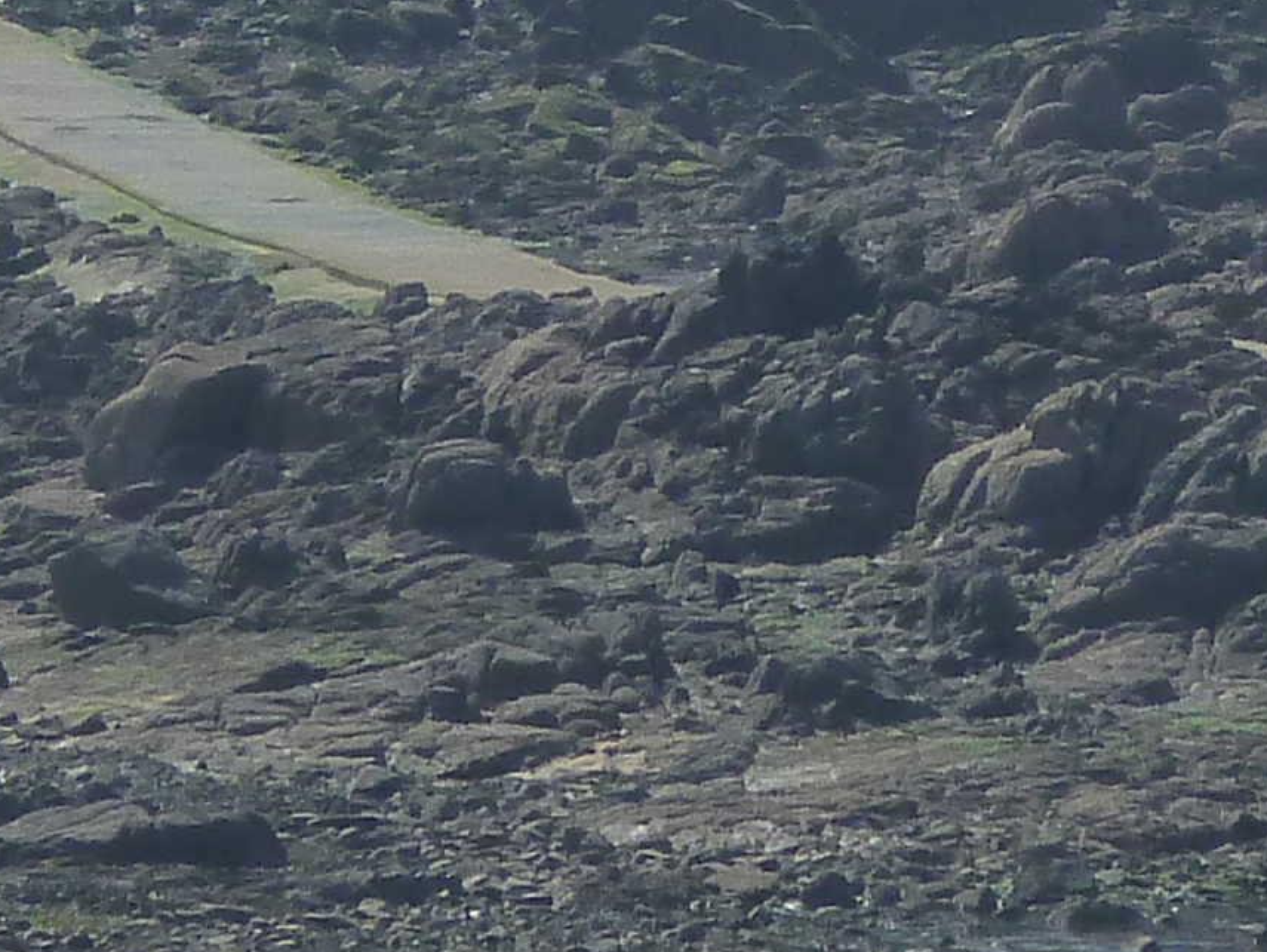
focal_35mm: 982
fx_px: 35958
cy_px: -746
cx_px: 978
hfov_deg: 2.0
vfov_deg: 1.5
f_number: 5.6
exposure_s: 1/640
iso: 125
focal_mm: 34.4
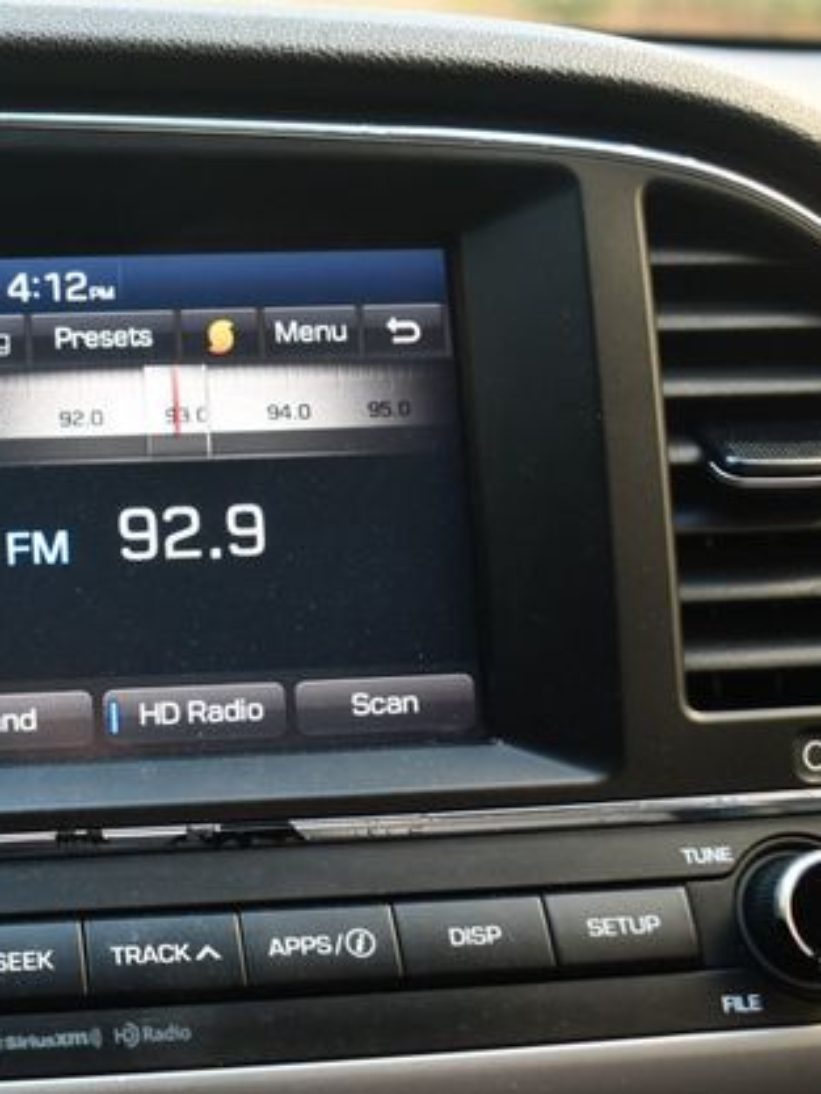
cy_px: 538
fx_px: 1865
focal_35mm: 59
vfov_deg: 32.7
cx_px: 13
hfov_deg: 23.8
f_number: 4
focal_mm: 27
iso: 800
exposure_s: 1/125
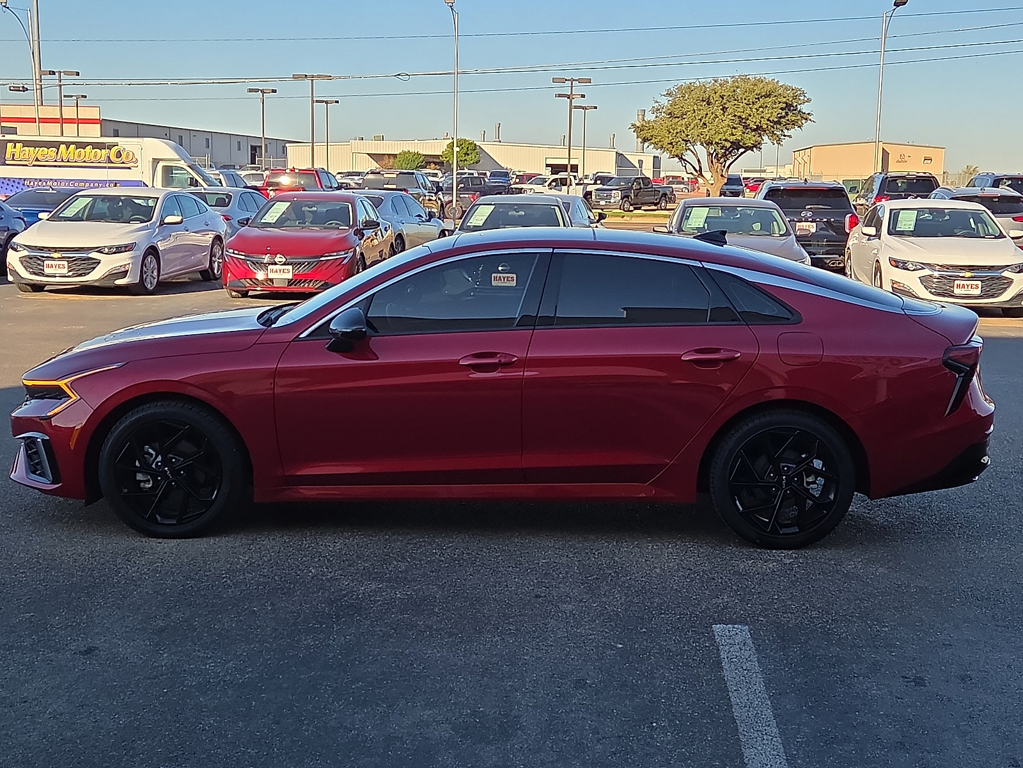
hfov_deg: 42.1
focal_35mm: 45
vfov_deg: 32.2
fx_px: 1330
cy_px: 384
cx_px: 512
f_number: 1.8
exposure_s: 1/1429
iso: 25
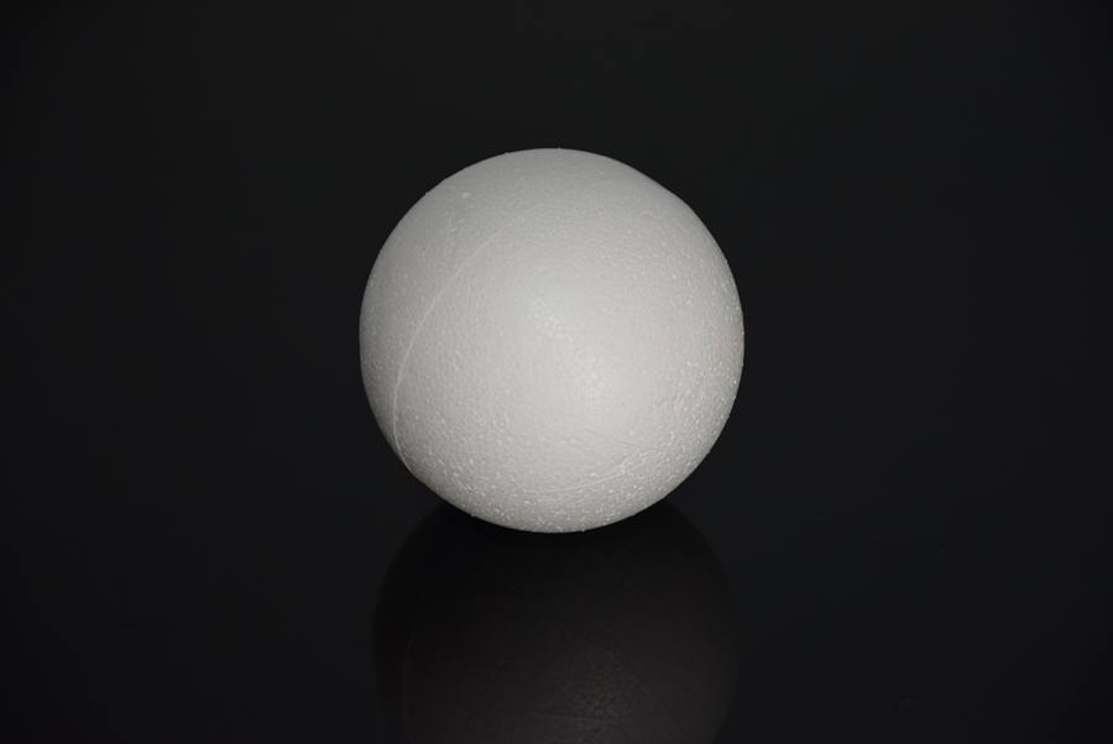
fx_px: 4874
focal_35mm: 158
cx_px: 556
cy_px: 372
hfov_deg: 13.0
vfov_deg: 8.7
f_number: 5.6
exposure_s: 1/60
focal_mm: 105
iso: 500
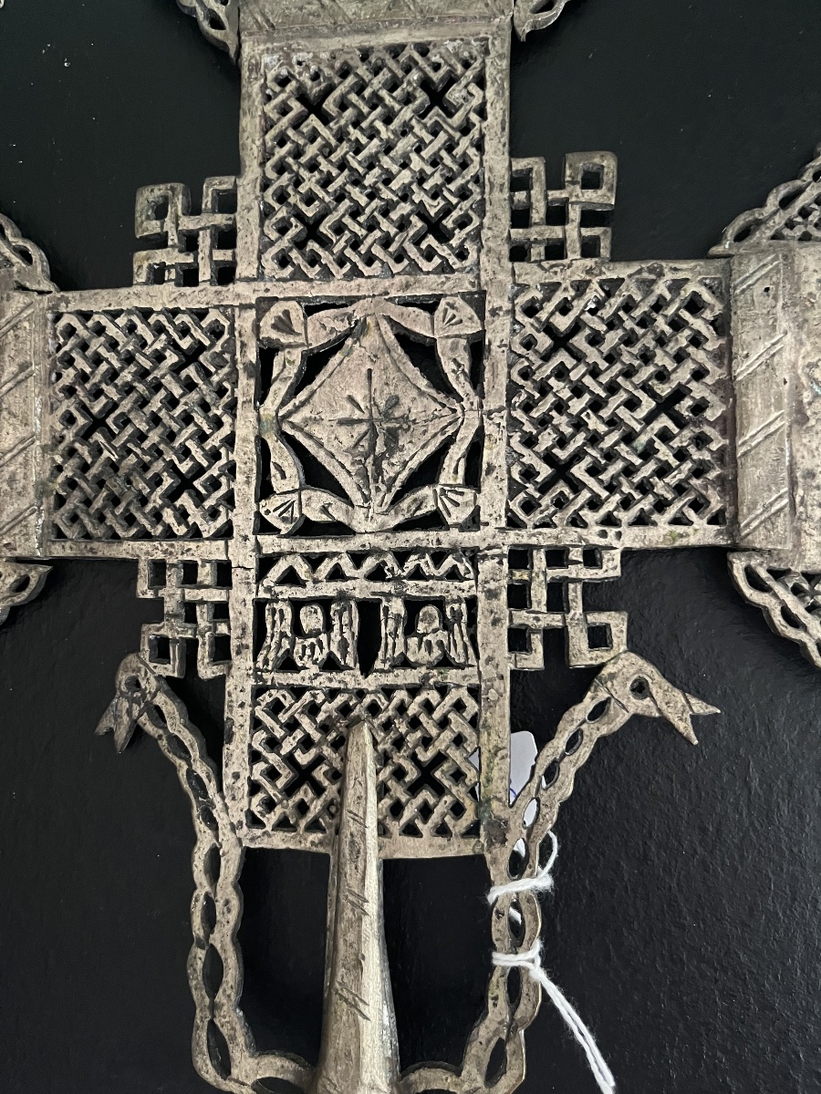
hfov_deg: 53.1
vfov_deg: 67.3
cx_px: 410
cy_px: 547
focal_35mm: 26
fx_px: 822
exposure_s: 1/25
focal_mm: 5.1
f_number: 1.6
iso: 500
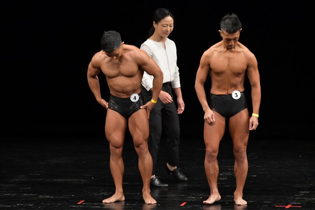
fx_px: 2755
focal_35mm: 315
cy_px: 105
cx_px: 158
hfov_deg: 6.5
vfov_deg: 4.4
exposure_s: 1/400
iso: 2500
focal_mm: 210
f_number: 5.6
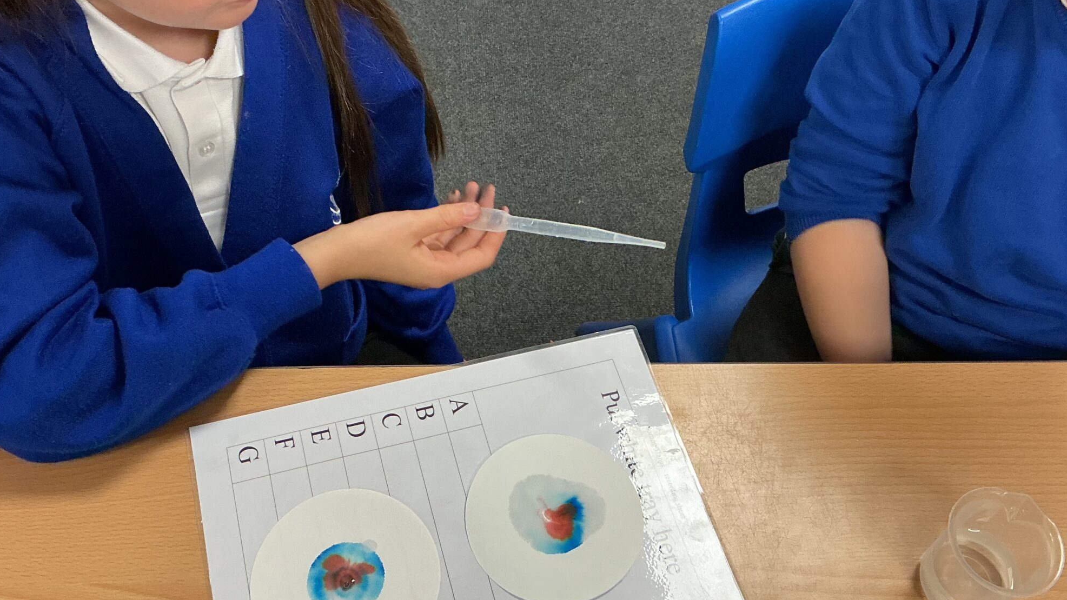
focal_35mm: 41
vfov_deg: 29.0
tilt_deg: -55.4
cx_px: 522
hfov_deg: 49.4
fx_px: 1160
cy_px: 274
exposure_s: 1/60
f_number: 1.8
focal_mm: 3
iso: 125
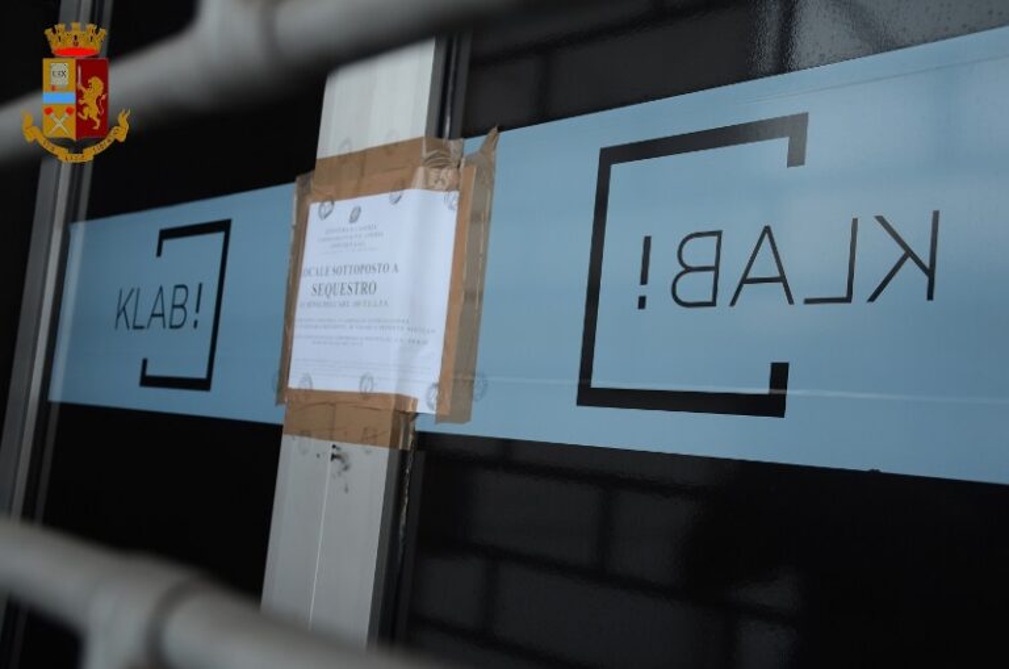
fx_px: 1259
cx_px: 504
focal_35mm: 45
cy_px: 334
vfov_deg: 29.7
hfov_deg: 43.7
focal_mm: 30
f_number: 4.2
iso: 200
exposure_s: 1/30
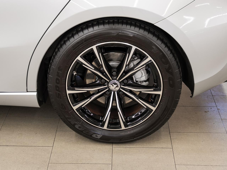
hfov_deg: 27.5
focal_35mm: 71
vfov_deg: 20.8
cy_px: 86
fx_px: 464
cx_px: 115
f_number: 5.6
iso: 100
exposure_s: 1/2.5
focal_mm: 53.3
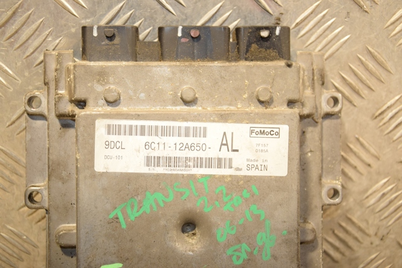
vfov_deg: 23.8
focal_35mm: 57
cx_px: 201
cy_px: 134
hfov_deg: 35.1
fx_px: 636
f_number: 5
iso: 800
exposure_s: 1/200
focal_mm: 38
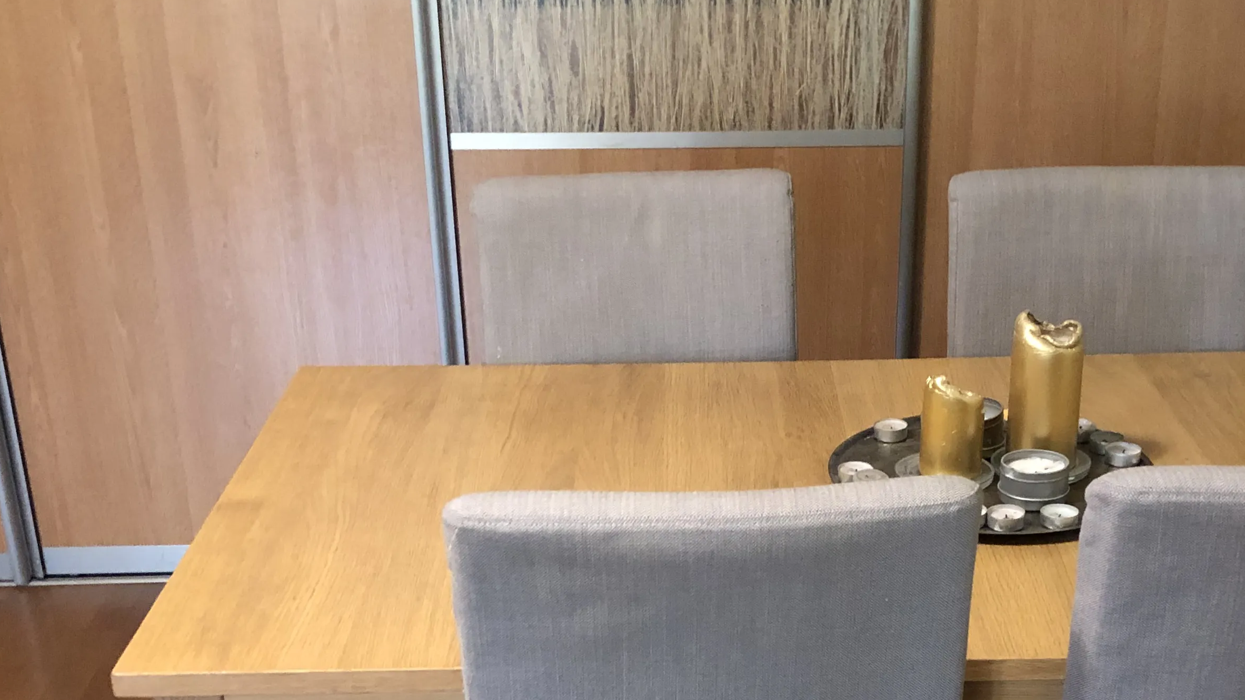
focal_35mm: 52
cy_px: 594
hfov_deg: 39.7
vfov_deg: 22.6
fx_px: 1717
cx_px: 728
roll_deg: +1.3
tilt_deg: -25.4
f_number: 1.8
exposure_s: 1/4
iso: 100
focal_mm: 3.99
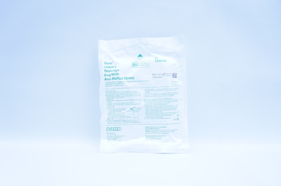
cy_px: 93
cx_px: 140
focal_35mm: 30
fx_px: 234
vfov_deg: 43.5
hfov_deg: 62.0
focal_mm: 20
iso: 800
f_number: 4.5
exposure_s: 1/250
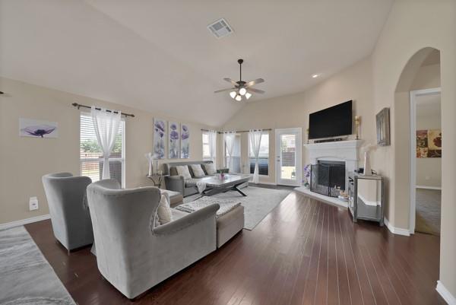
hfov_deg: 112.6
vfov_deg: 90.1
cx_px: 228
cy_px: 152
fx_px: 152
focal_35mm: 12
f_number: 9
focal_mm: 12
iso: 640
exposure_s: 1/6
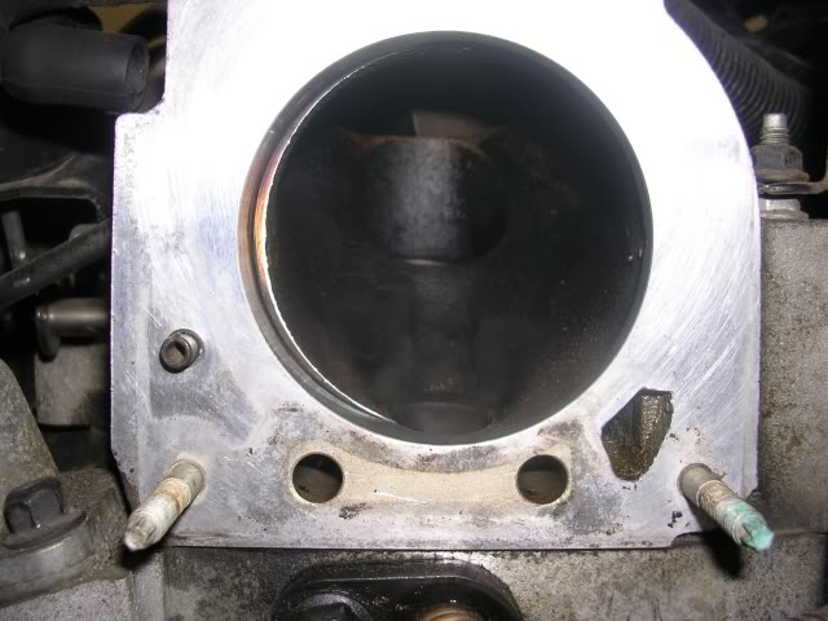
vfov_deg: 37.7
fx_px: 909
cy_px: 310
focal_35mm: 38
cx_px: 414
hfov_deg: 49.0
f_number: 2.8
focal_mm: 5.8
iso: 50
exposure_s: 1/60.1
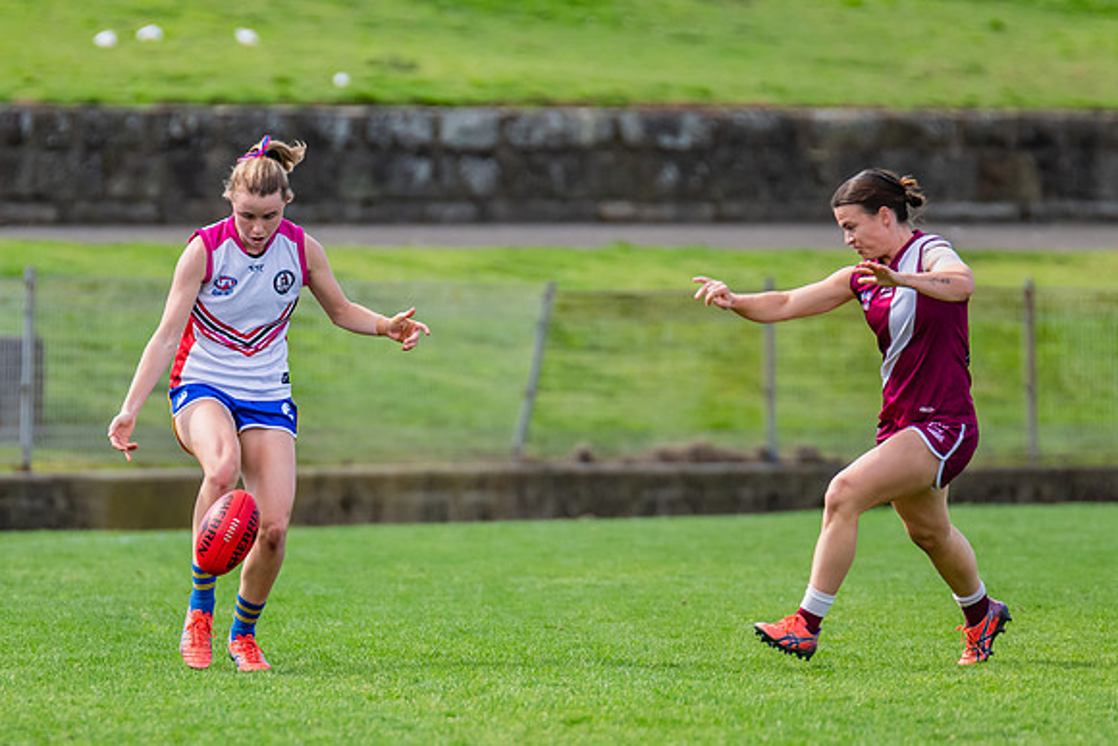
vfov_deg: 2.1
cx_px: 292
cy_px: 410
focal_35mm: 663
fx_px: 20600
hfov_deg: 3.1
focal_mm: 420
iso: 800
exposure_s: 1/1600
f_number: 5
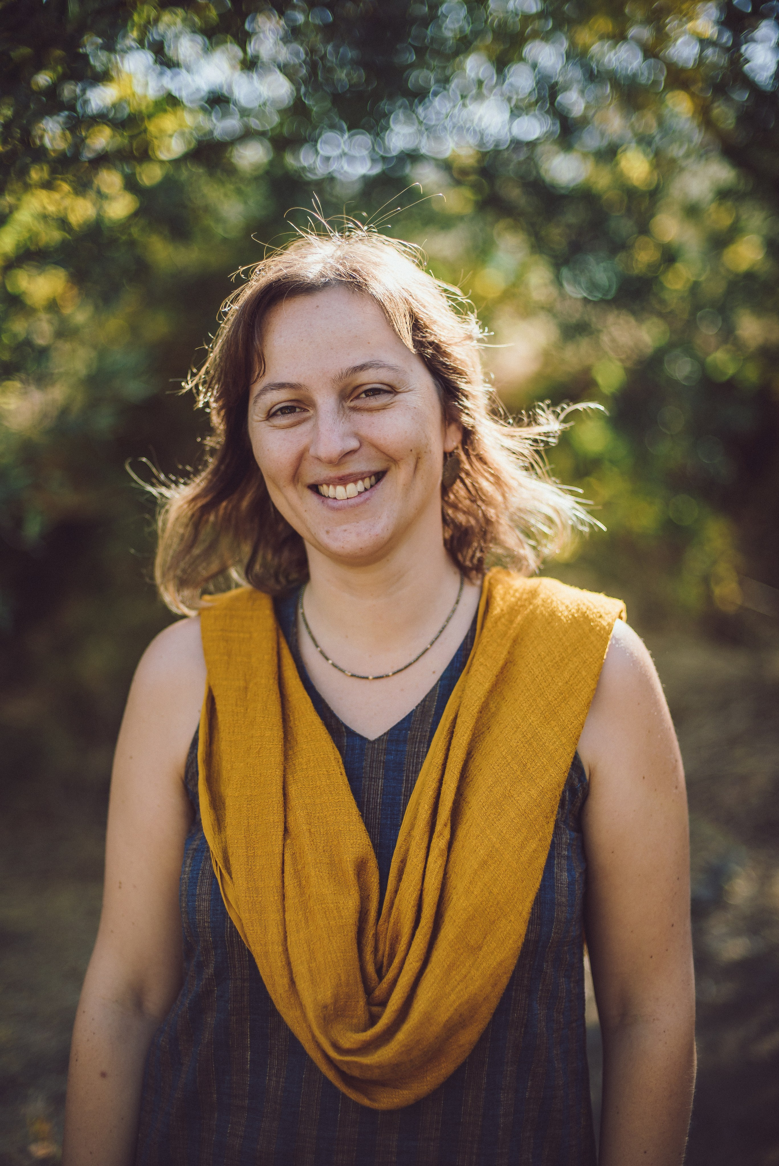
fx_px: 1621
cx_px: 390
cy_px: 583
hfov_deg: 27.0
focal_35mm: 50
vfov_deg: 39.6
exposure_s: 1/1250
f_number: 2
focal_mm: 50
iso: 100
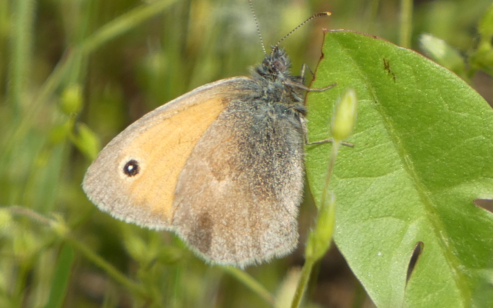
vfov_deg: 1.3
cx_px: 247
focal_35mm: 1038
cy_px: 134
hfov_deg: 2.0
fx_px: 13945
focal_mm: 174.8
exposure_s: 1/125
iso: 80
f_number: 5.6
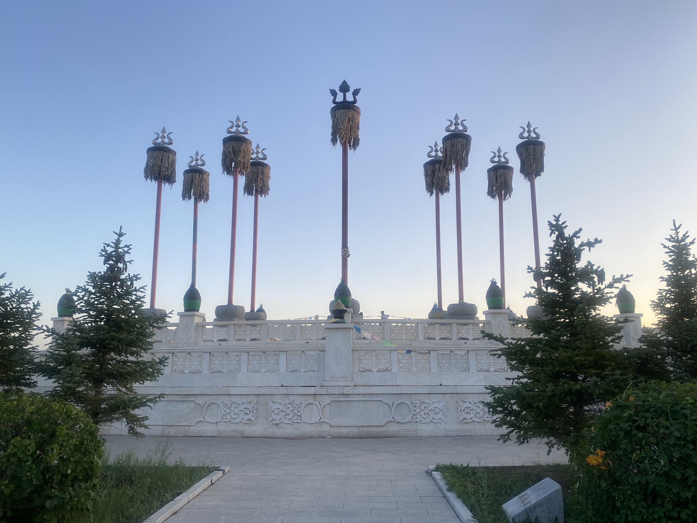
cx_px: 348
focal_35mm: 26
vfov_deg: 53.1
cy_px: 262
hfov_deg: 67.3
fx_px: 524
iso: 32
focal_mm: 4.25
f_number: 1.8
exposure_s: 1/508
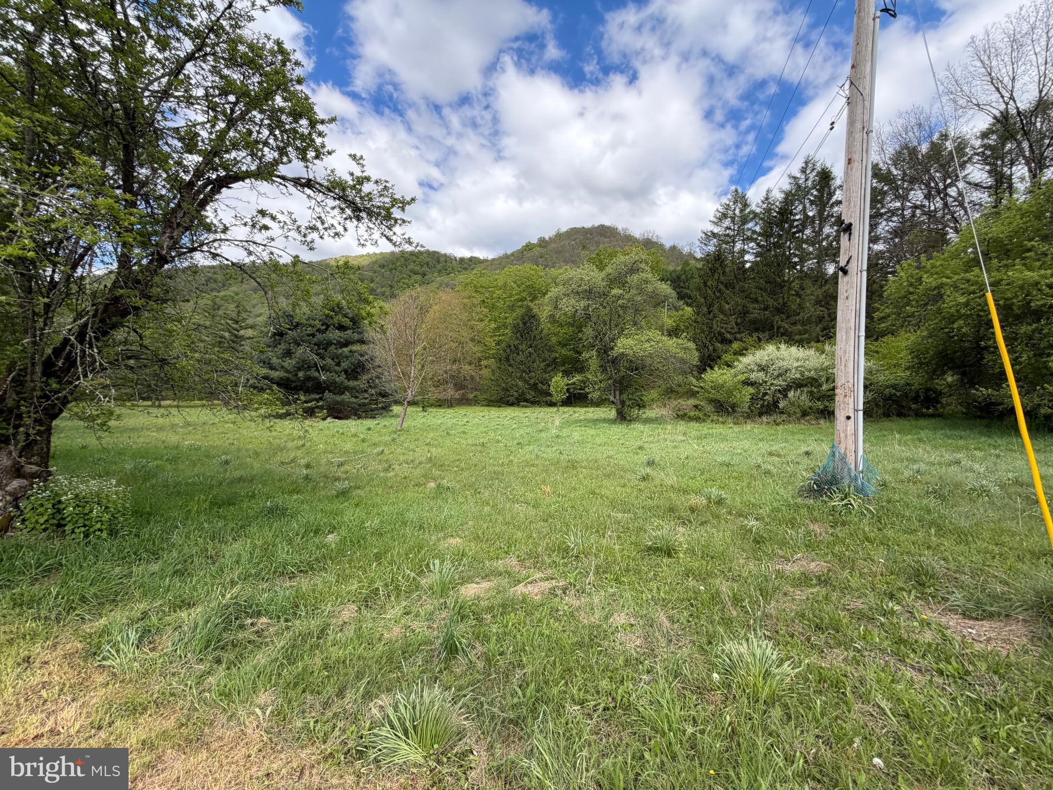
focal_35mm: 14
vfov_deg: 85.7
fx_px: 426
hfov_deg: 102.1
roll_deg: +1.0
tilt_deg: -0.8
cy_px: 395
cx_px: 526
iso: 40
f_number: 2.2
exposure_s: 1/579
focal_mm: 2.22
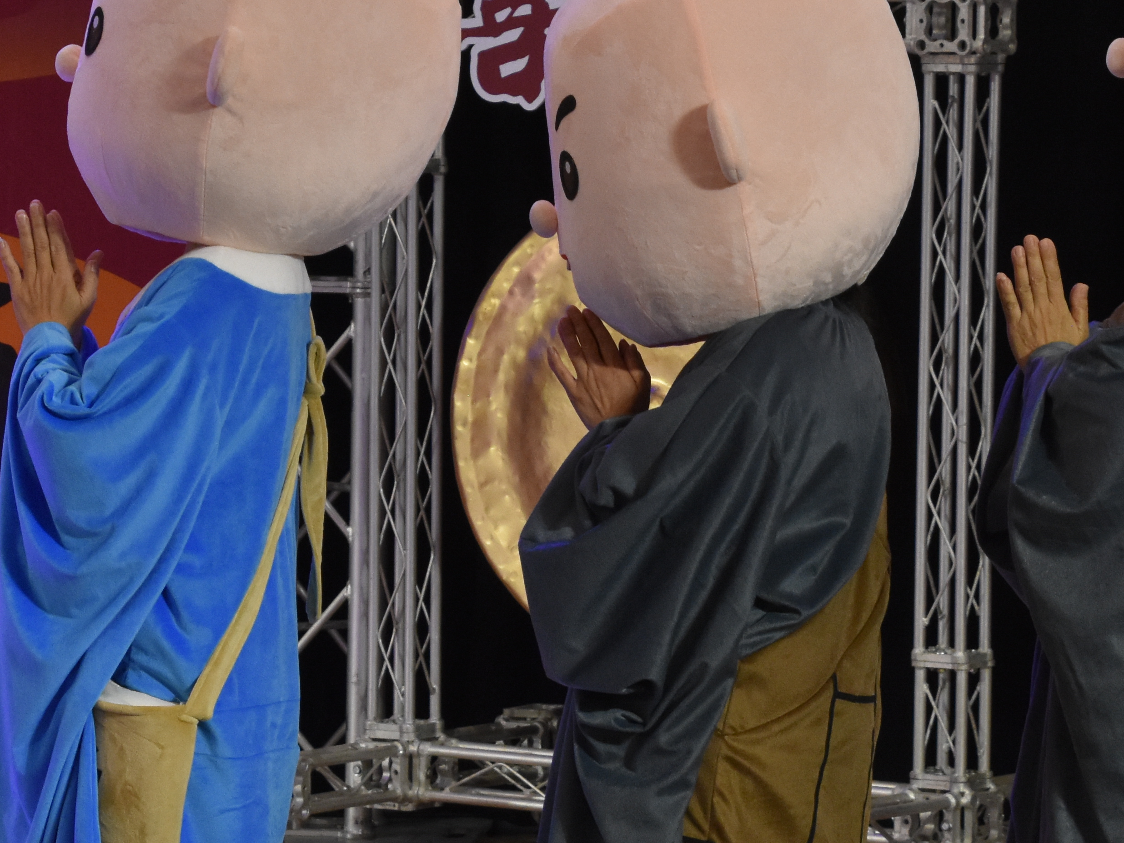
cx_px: 608
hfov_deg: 9.1
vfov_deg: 6.8
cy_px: 487
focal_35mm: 217
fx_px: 7046
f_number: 7.1
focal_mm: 62
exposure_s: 1/200
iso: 1600
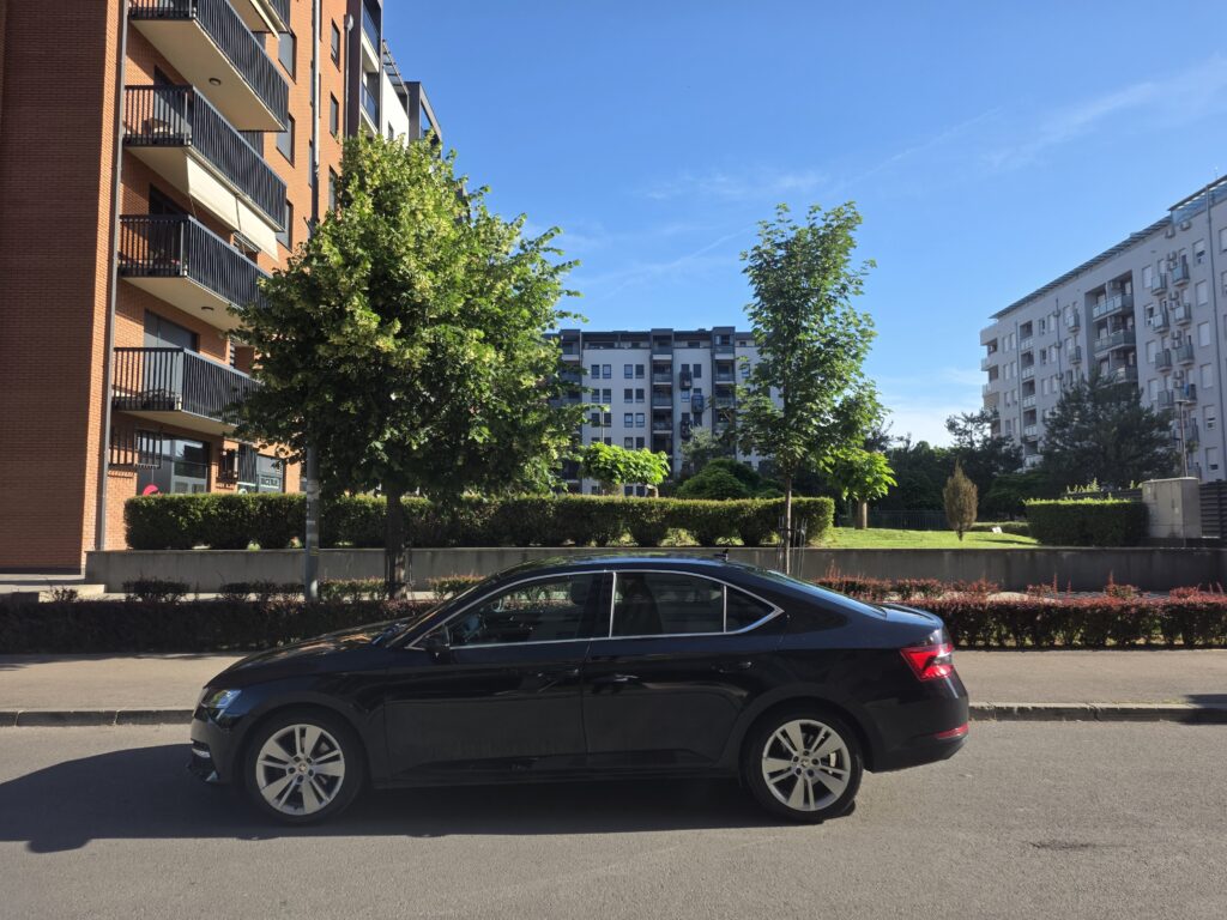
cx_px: 614
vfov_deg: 58.9
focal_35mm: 23
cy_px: 460
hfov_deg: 73.9
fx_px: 815
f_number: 1.7
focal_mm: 6.25
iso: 80
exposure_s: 1/2693
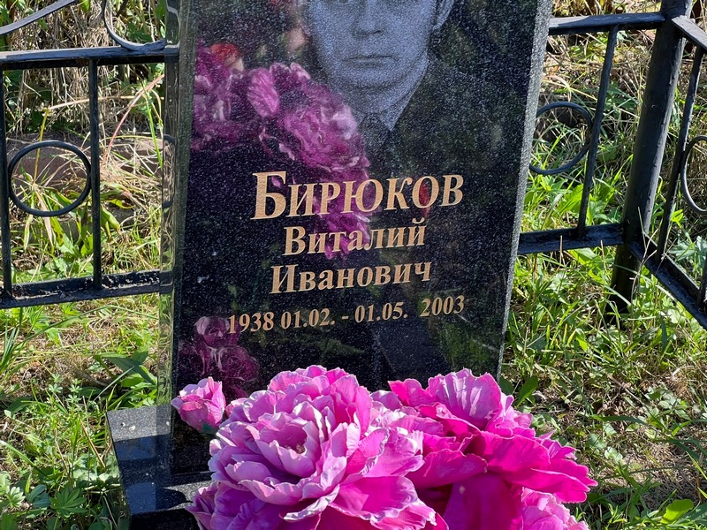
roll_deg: +0.0
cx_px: 354
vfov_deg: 19.1
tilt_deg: -31.9
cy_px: 265
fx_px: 1573
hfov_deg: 25.3
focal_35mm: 77
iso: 32
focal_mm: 9
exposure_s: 1/127
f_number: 2.8
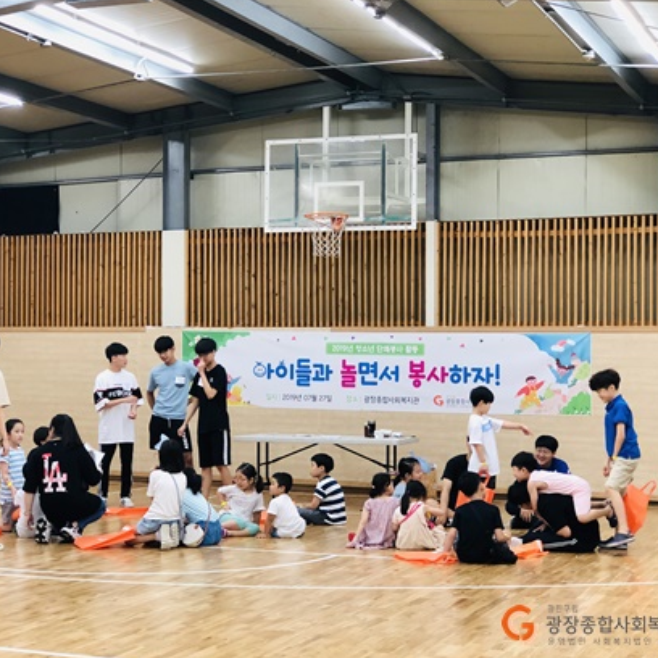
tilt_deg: -0.6
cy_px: 328
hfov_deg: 25.3
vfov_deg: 25.4
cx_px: 271
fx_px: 1462
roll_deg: -0.6
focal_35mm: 68
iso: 125
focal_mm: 6.6
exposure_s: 1/30
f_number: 2.8
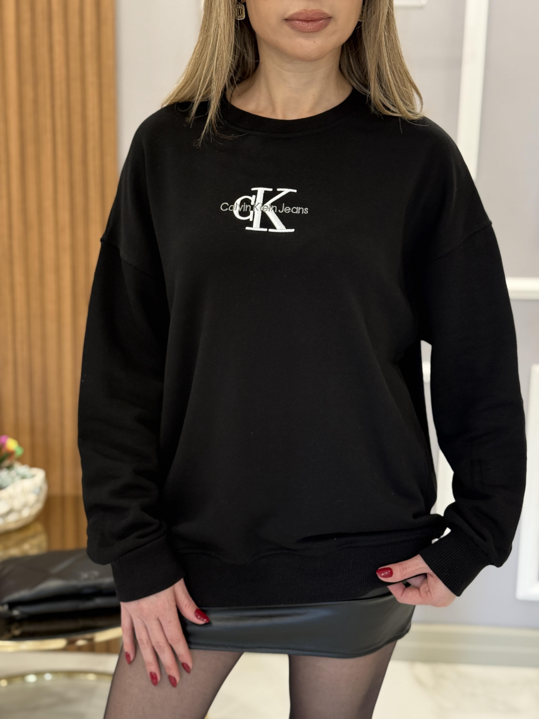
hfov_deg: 30.3
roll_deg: -1.3
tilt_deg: -11.4
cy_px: 360
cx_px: 270
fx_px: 997
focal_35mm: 48
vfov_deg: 39.7
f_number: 1.78
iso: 200
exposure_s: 1/60
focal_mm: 6.76
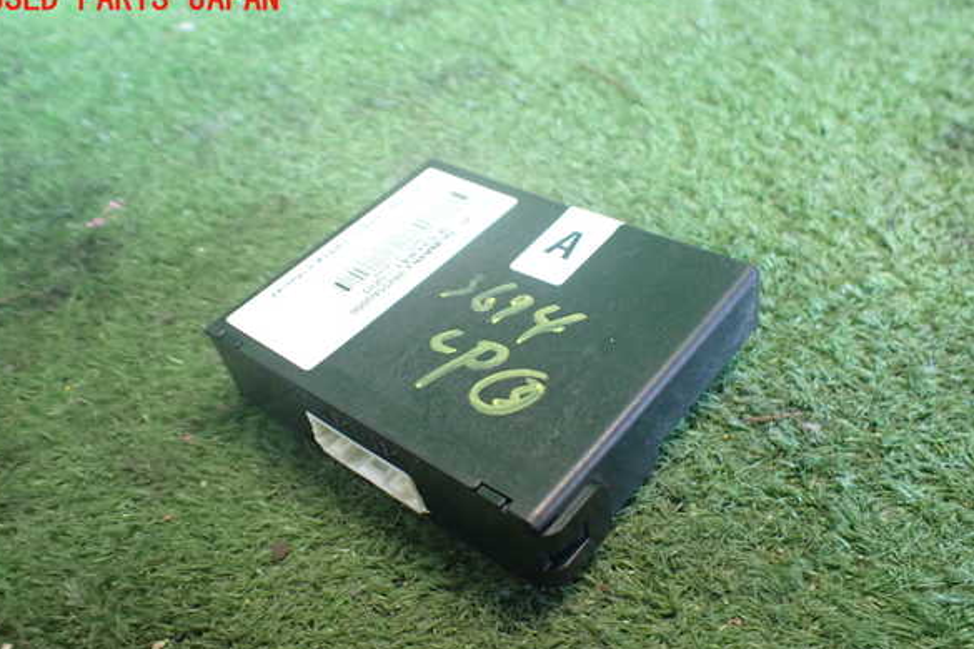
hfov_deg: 58.7
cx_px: 476
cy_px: 353
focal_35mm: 32
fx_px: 866
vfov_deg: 41.1
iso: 800
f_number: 2.3
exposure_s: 1/60
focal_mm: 5.4
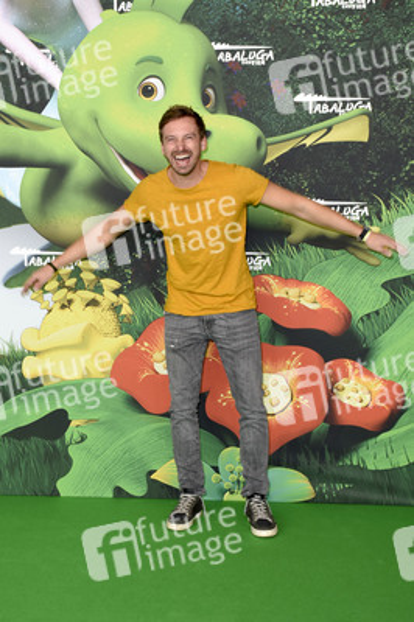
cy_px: 311
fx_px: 881
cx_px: 207
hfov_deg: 26.4
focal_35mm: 51
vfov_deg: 38.9
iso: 500
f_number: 5.6
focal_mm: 34
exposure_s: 1/125
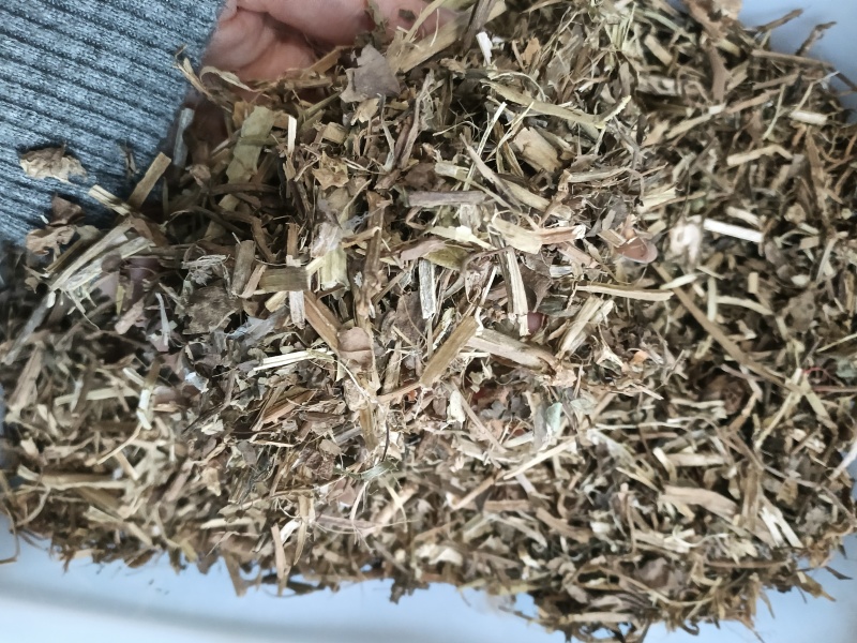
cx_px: 428
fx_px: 668
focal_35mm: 27
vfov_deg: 51.4
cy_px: 322
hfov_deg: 65.3
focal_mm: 3.61
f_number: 1.8
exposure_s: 1/25
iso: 1000
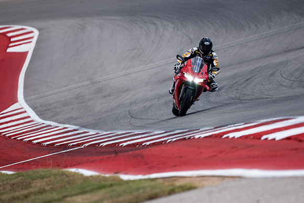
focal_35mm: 750
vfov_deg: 1.8
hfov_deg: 2.7
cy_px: 102
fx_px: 6335
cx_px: 152
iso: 400
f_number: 5.6
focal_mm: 500
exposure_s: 1/2500
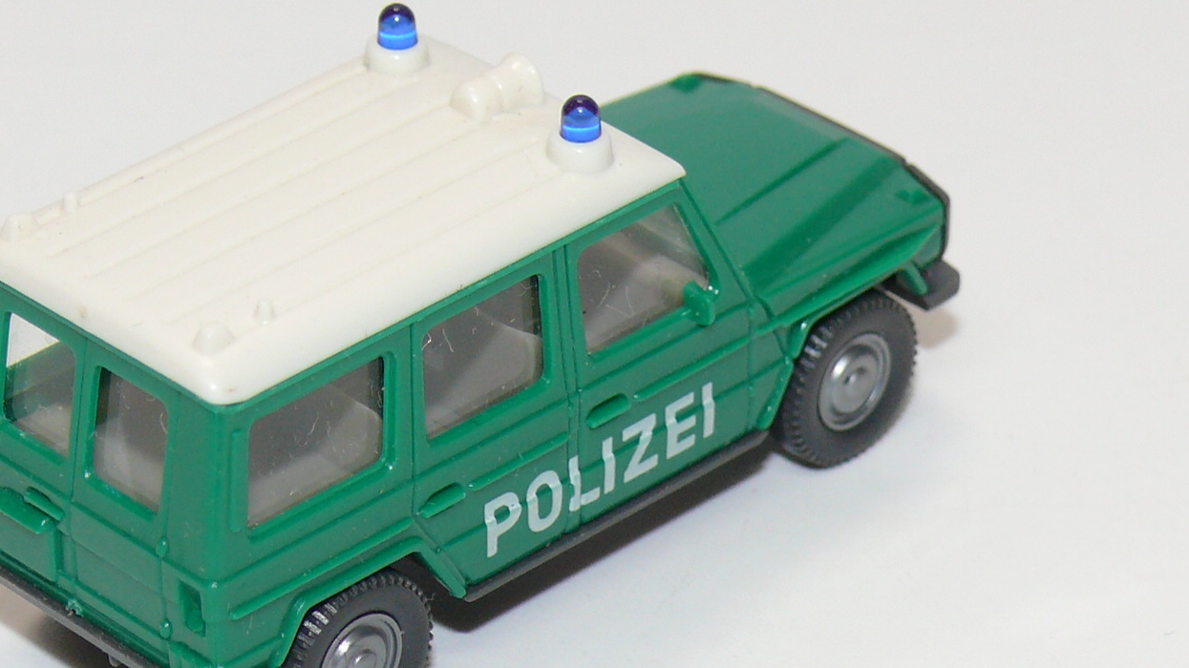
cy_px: 310
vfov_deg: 6.4
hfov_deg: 11.4
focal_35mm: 189
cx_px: 449
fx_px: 5958
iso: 100
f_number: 4
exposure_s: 1/30
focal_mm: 16.2
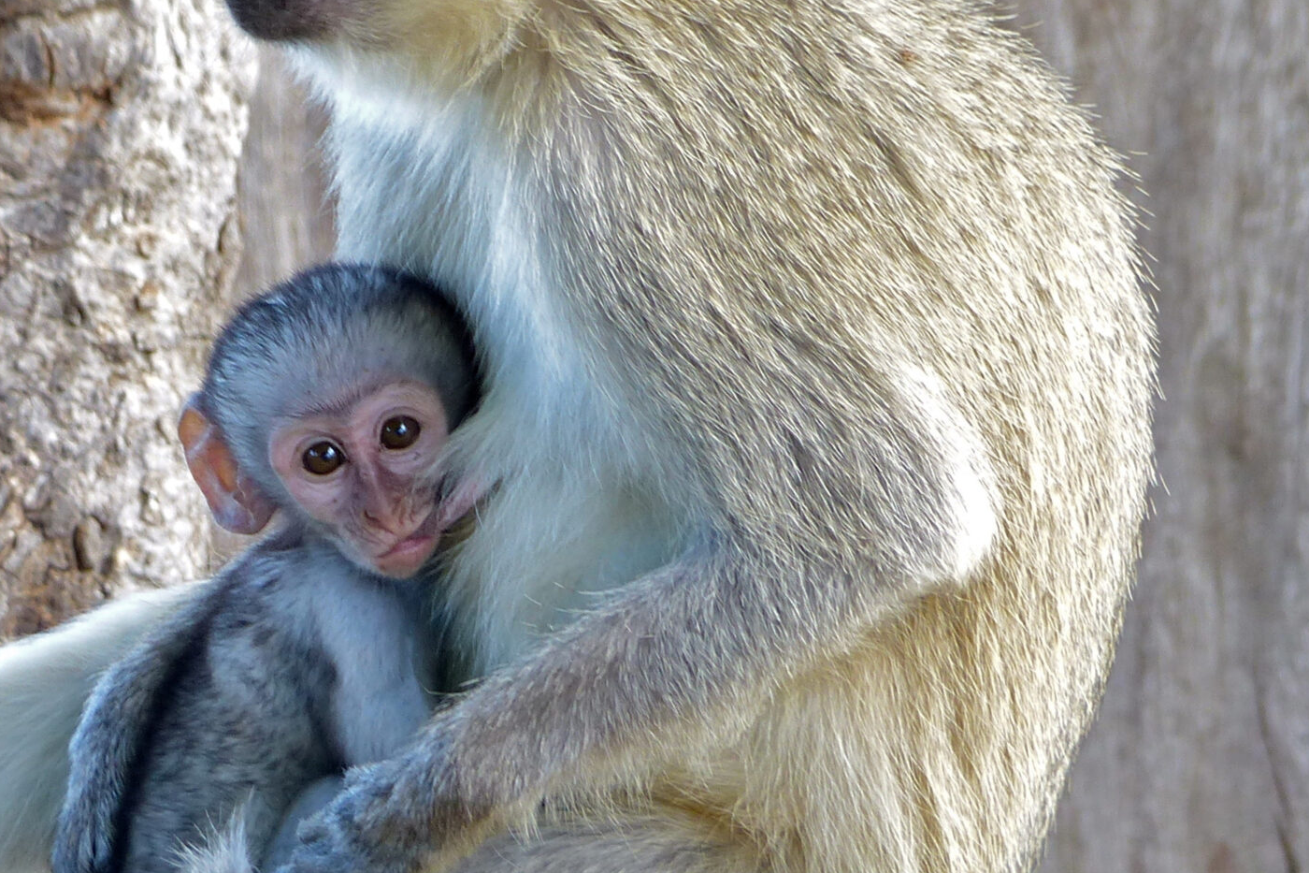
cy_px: 474
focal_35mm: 546
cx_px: 352
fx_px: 19849
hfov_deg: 3.8
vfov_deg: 2.5
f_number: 2.8
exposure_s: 1/50
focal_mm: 44
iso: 100
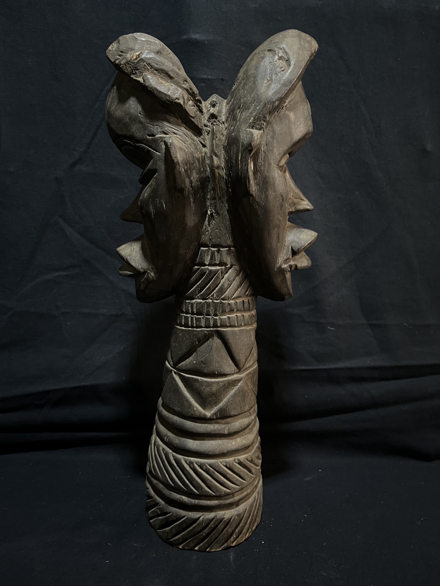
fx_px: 441
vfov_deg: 67.3
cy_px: 293
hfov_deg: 53.1
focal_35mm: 26
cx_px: 220
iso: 1000
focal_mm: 5.1
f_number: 1.6
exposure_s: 1/23
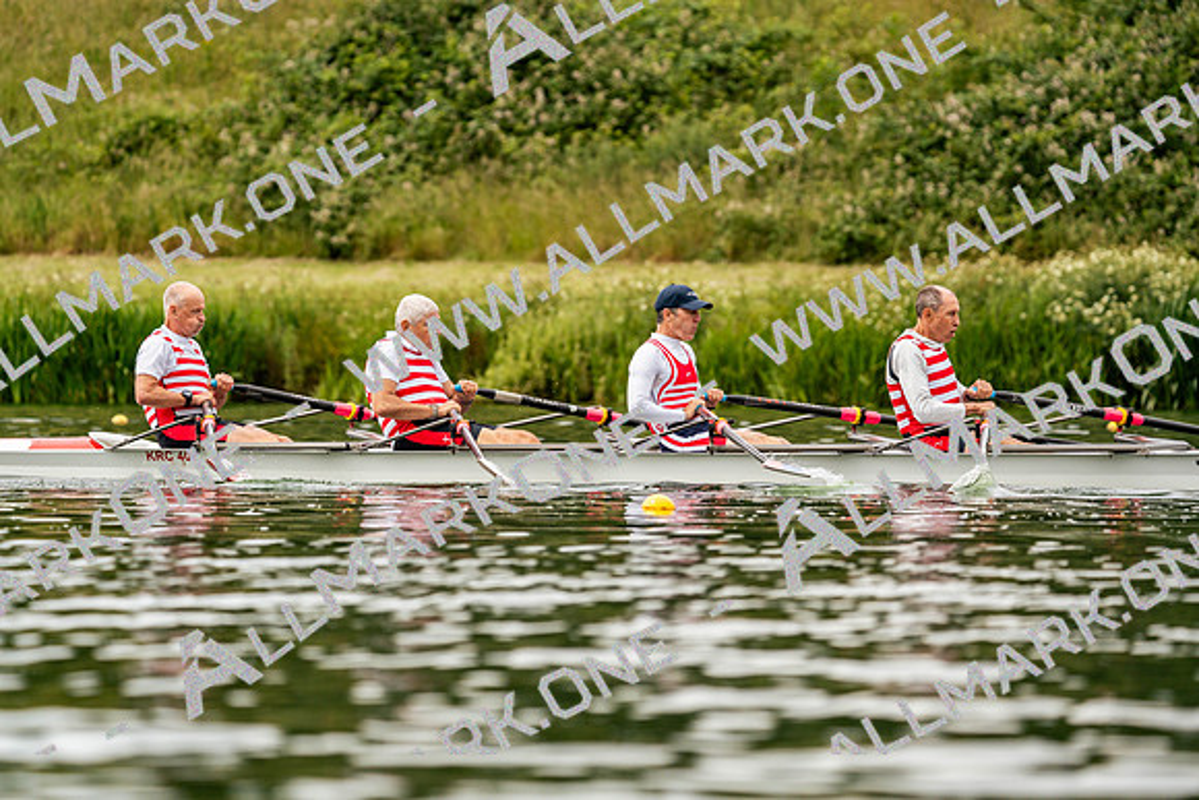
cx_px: 600
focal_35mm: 338
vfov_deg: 4.1
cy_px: 400
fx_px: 11259
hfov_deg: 6.1
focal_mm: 338
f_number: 6.3
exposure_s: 1/2000
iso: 320
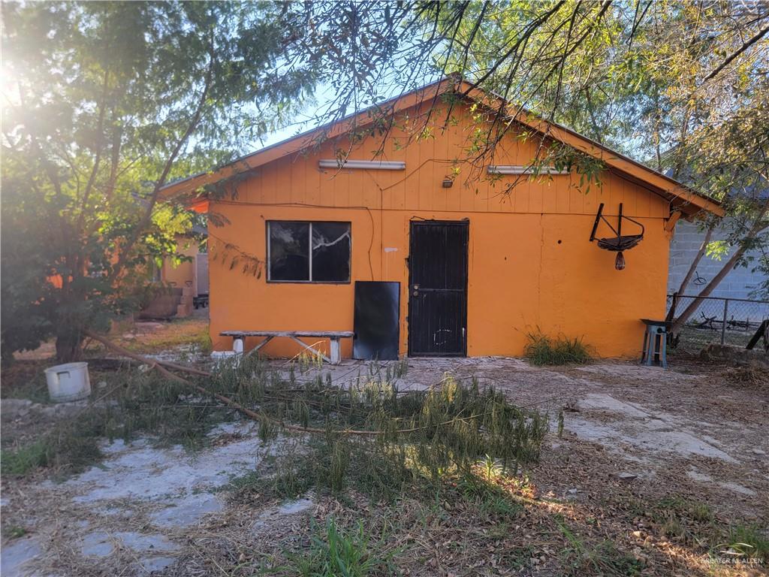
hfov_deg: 71.6
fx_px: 533
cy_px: 288
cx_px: 384
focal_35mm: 24
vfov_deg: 56.8
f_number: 1.8
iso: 20
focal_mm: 6.7
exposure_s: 1/120
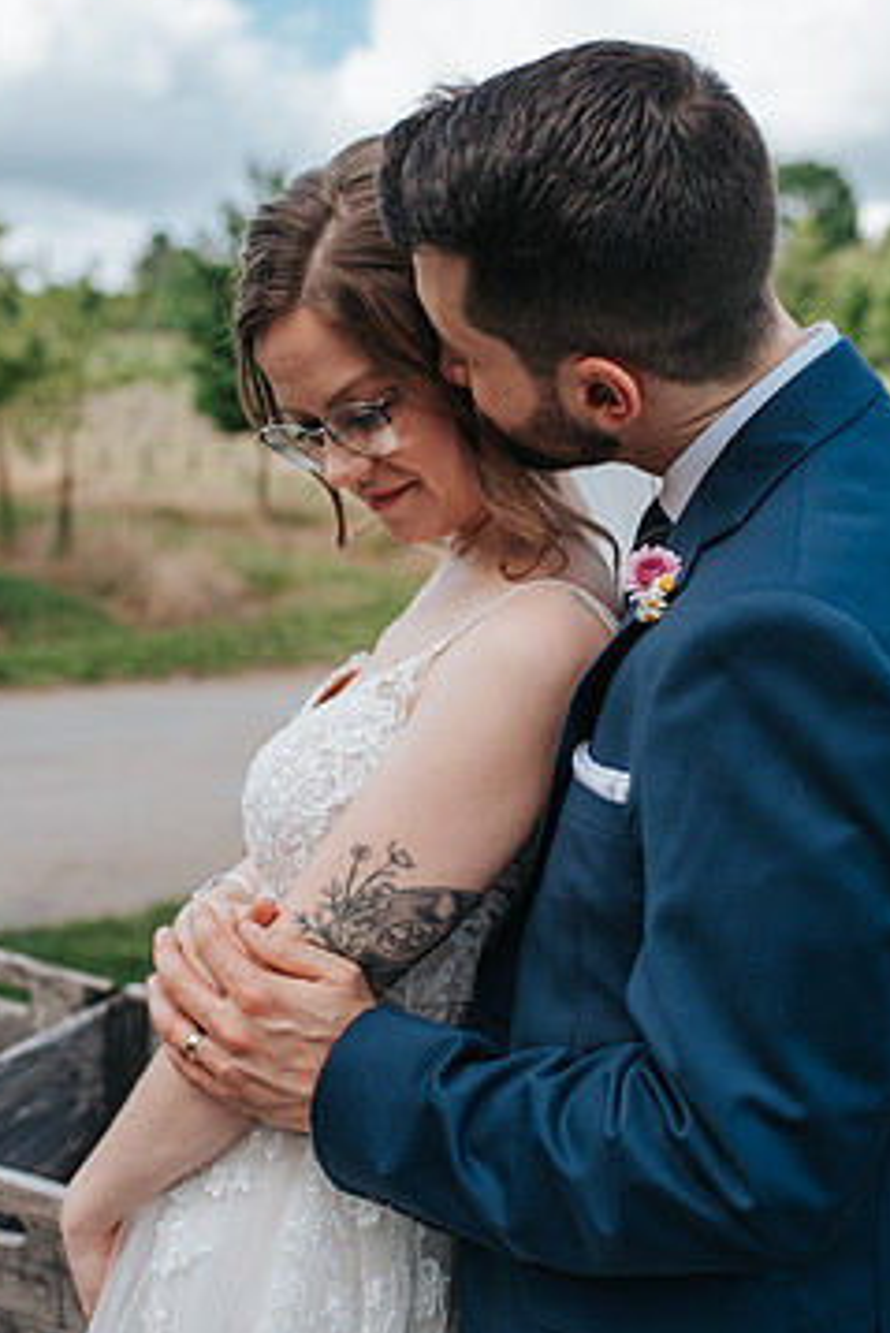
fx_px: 1630
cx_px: 533
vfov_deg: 44.5
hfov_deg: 30.5
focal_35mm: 44
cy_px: 659
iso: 160
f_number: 3.2
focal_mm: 35
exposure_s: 1/800
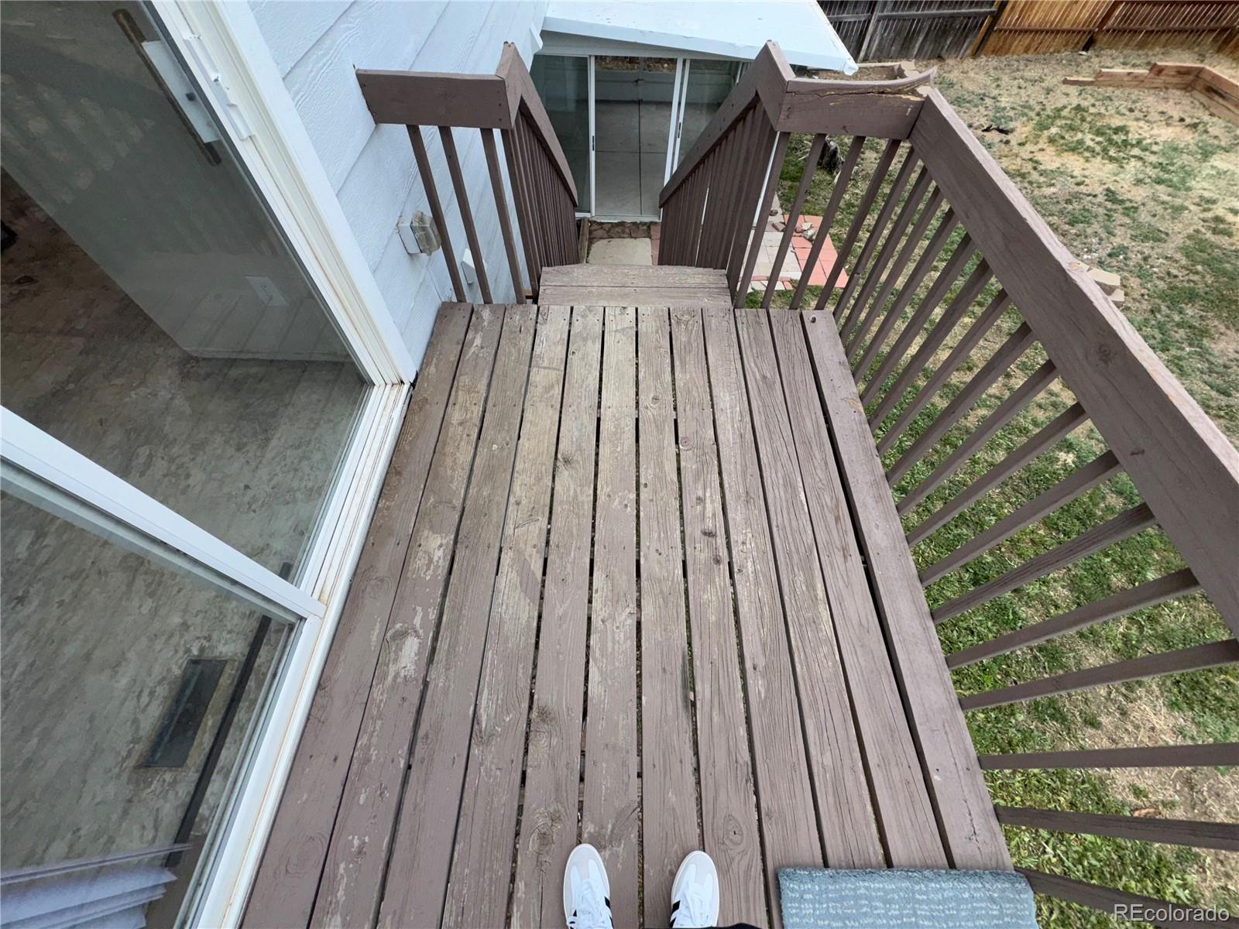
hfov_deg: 102.1
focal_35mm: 14
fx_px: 501
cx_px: 620
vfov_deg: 85.7
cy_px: 464
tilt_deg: -58.2
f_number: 2.2
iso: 32
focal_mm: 2.22
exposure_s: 1/260
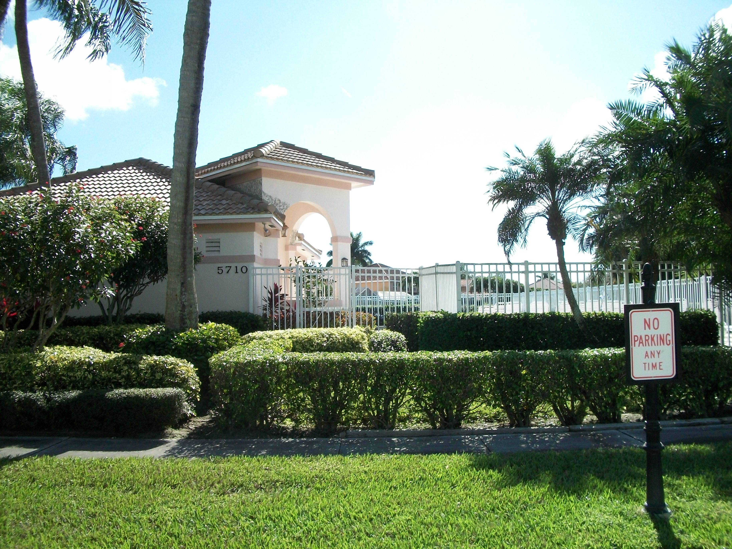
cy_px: 274
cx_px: 366
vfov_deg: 44.2
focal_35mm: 32
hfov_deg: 56.8
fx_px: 677
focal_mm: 5.7
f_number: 5.5
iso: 80
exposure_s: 1/250
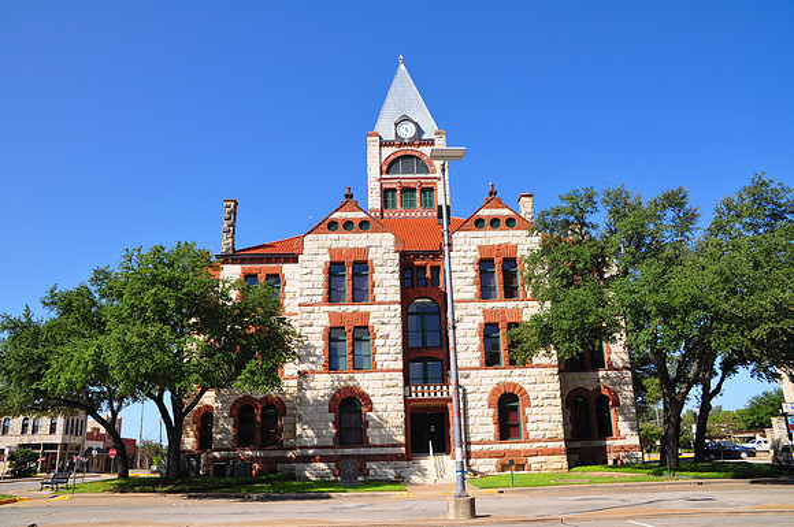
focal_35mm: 27
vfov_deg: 47.8
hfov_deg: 67.5
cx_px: 397
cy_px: 264
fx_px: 595
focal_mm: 18
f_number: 13
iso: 200
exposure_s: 1/160
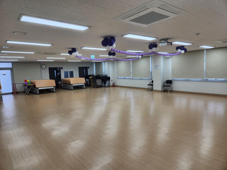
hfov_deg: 73.9
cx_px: 114
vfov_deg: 58.9
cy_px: 85
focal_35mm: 23
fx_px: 151
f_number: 1.8
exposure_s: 1/120
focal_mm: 5.4
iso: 40
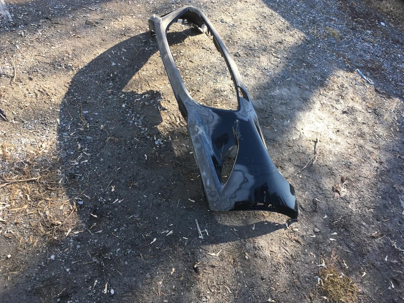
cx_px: 199
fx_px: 350
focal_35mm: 30
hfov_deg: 60.0
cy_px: 149
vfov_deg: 46.8
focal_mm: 4.15
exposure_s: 1/158
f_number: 2.2
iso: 25
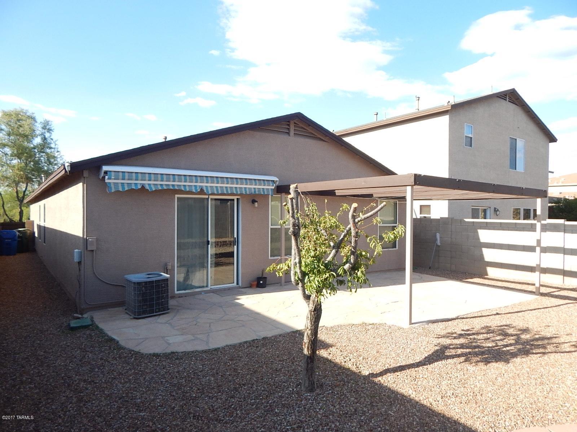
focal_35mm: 22
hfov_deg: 76.4
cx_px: 288
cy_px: 216
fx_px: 367
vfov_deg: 61.1
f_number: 3
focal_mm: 4
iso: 125
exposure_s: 1/640
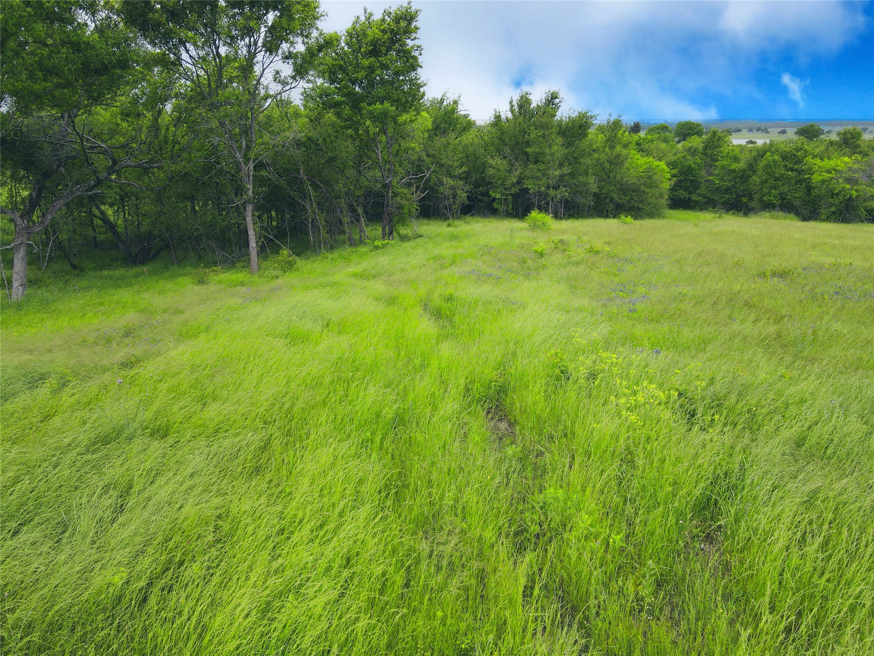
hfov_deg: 71.6
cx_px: 437
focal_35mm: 24
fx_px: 606
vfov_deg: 56.8
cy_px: 328
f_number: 2.8
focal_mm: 4.5
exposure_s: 1/500
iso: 100
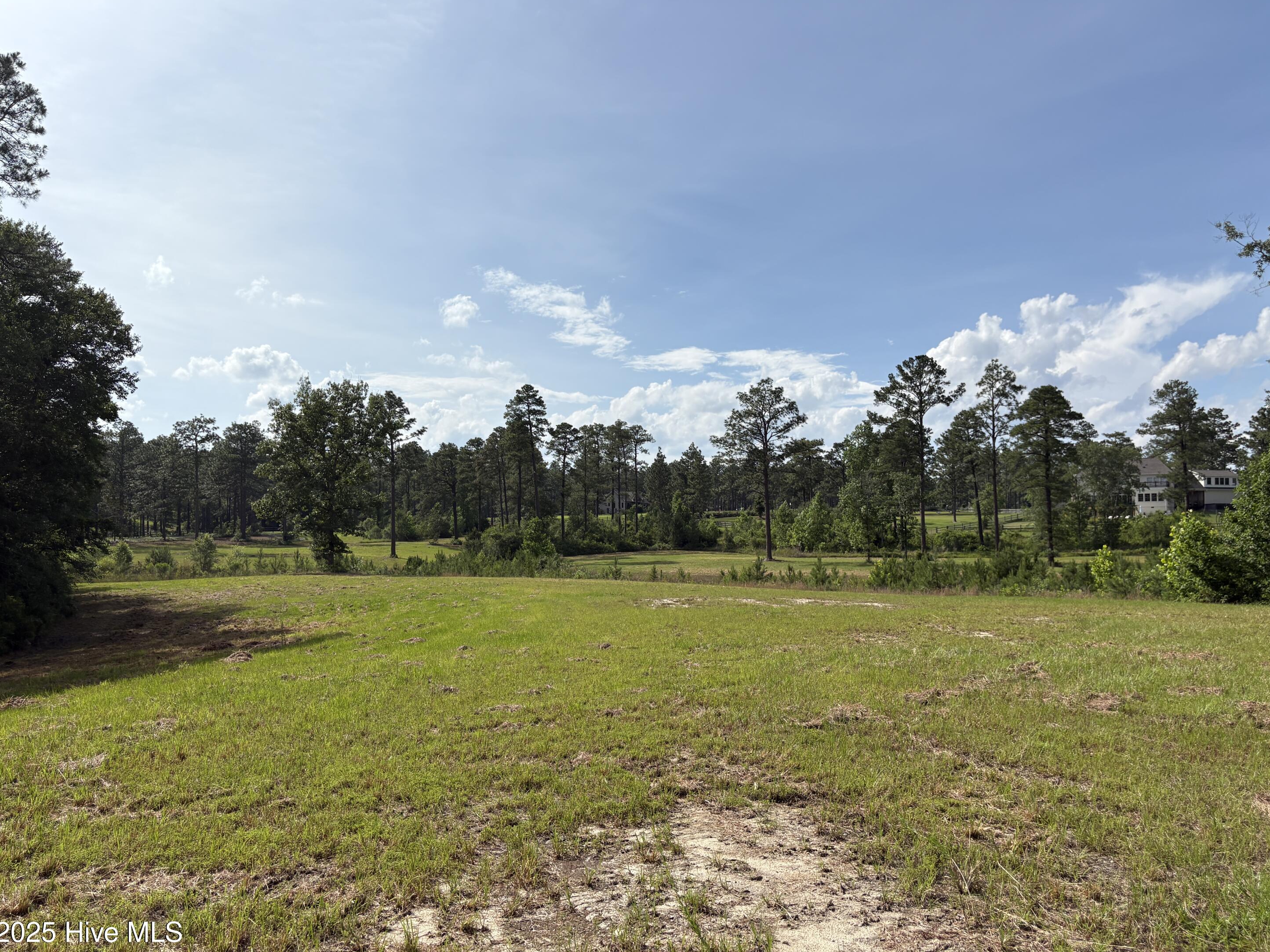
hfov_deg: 65.3
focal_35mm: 27
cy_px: 483
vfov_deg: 51.4
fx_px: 991
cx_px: 631
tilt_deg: +2.8
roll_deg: -0.7
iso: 50
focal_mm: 5.96
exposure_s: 1/6993
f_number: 1.6
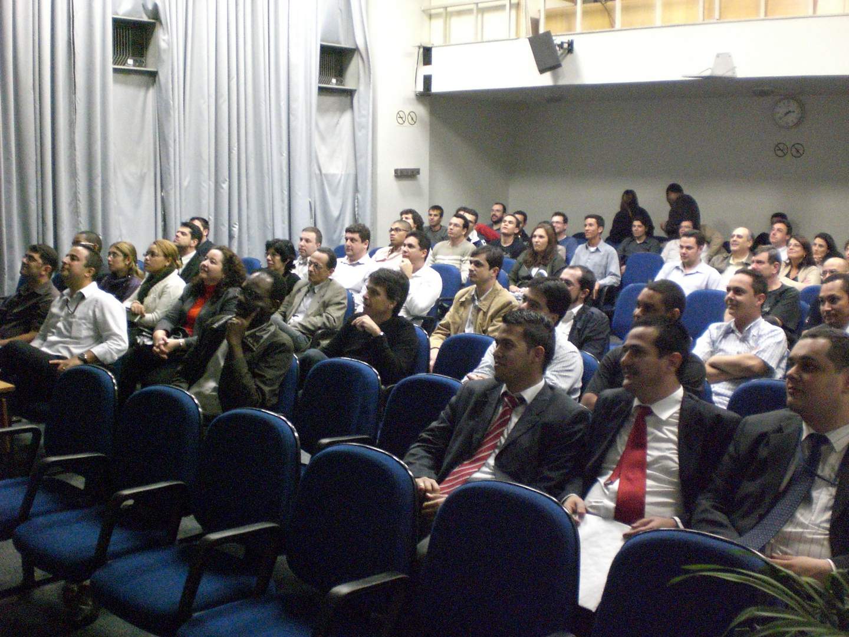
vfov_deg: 37.7
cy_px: 318
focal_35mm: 38
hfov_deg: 49.0
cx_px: 424
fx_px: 932
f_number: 3.1
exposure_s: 1/15
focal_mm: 6.3
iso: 800
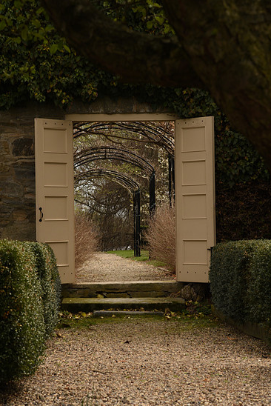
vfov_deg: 16.1
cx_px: 135
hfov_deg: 10.8
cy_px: 199
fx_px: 1432
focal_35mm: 127
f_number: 9
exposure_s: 1/100
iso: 280
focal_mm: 120
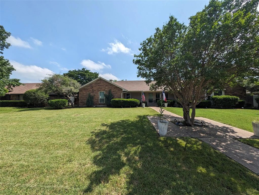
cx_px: 130
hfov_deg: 110.5
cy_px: 98
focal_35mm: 12
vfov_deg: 94.6
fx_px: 90
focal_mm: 2.23
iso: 43
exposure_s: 1/2725
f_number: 1.95
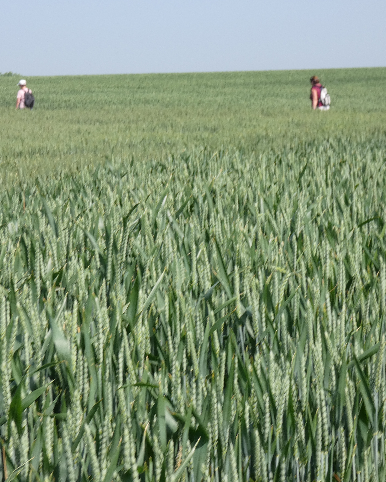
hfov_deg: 13.5
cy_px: 241
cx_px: 156
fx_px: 1628
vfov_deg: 16.9
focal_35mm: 114
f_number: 4.6
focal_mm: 15.6
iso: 80
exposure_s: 1/320
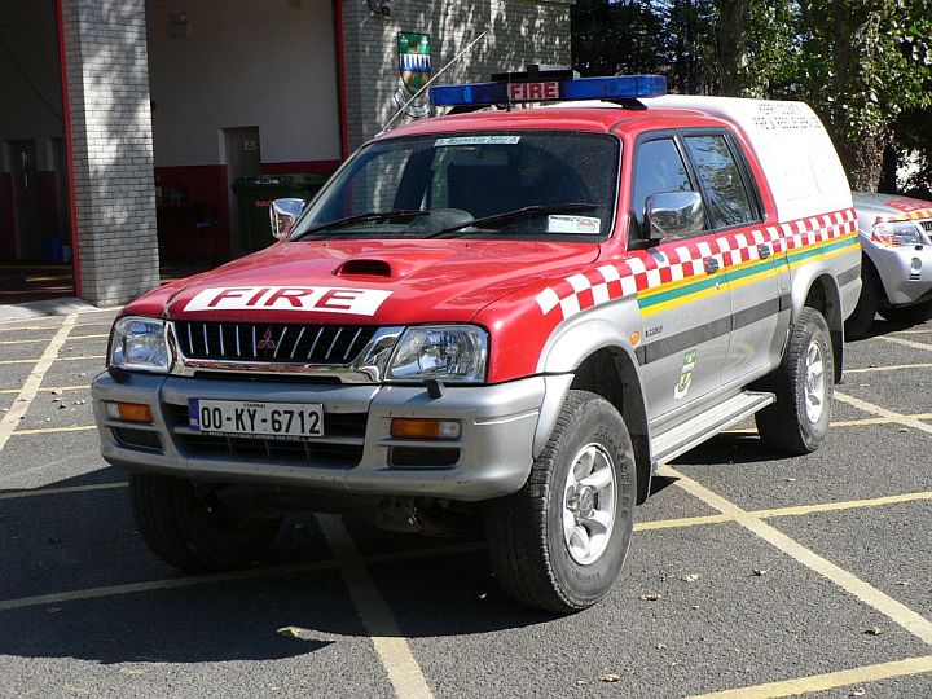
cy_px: 350
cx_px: 466
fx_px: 1562
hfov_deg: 33.2
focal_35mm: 58
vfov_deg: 25.2
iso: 80
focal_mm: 9.6
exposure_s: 1/500
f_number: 4
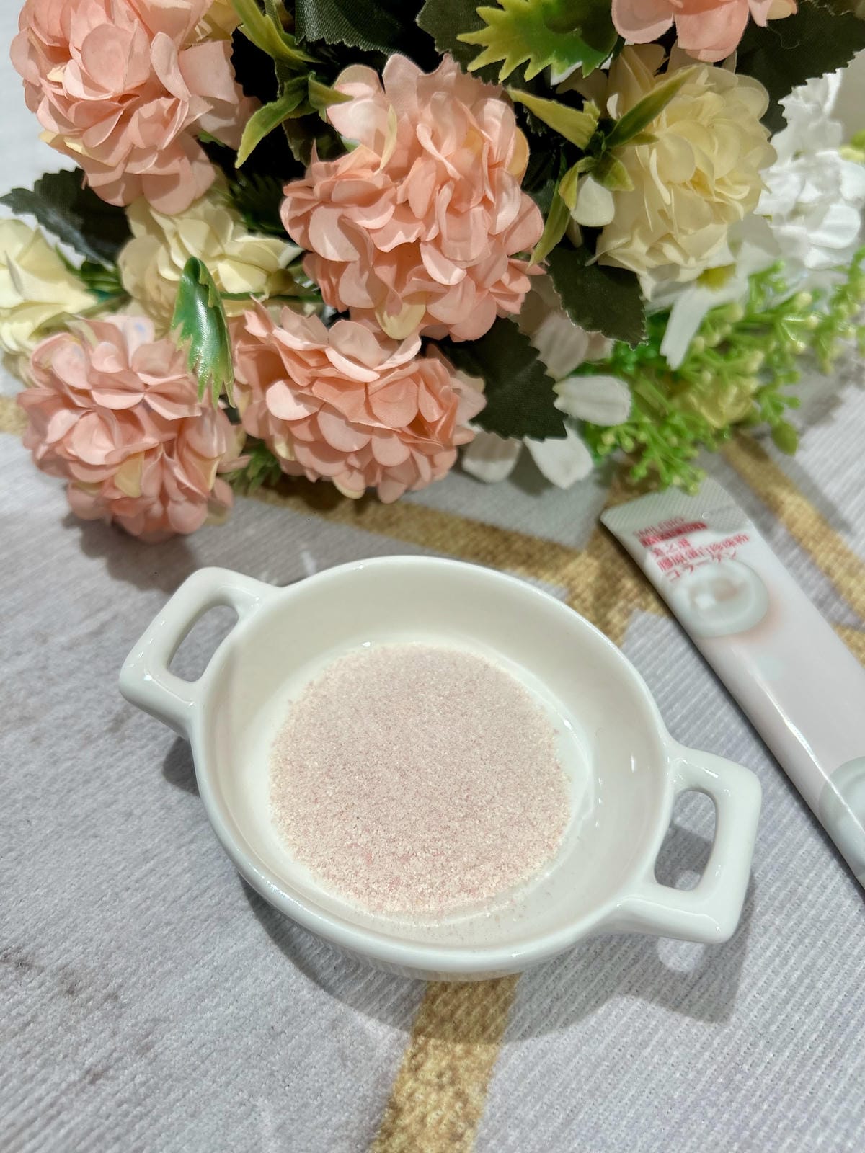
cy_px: 576
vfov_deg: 67.3
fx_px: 866
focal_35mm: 26
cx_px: 432
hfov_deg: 53.1
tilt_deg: -51.5
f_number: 1.5
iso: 40
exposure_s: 1/120
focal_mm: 5.7
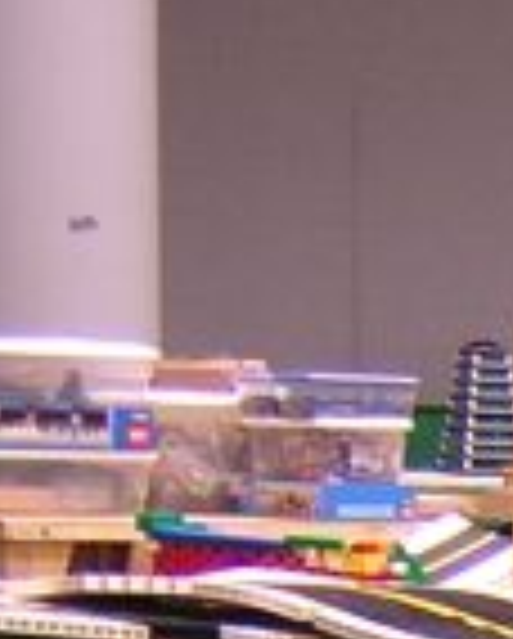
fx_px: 3750
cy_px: 1242
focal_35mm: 198
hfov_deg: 7.2
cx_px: 1323
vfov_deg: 9.2
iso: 105
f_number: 2.6
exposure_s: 1/3.6
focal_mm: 4.7
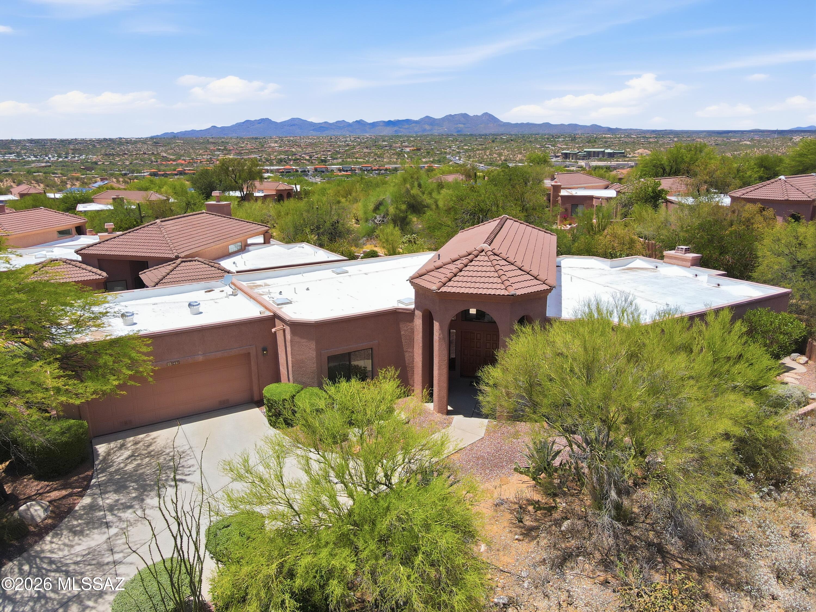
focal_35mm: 24
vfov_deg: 56.8
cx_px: 408
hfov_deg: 71.6
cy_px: 306
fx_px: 566
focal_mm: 4.5
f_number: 2.8
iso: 100
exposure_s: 1/1000
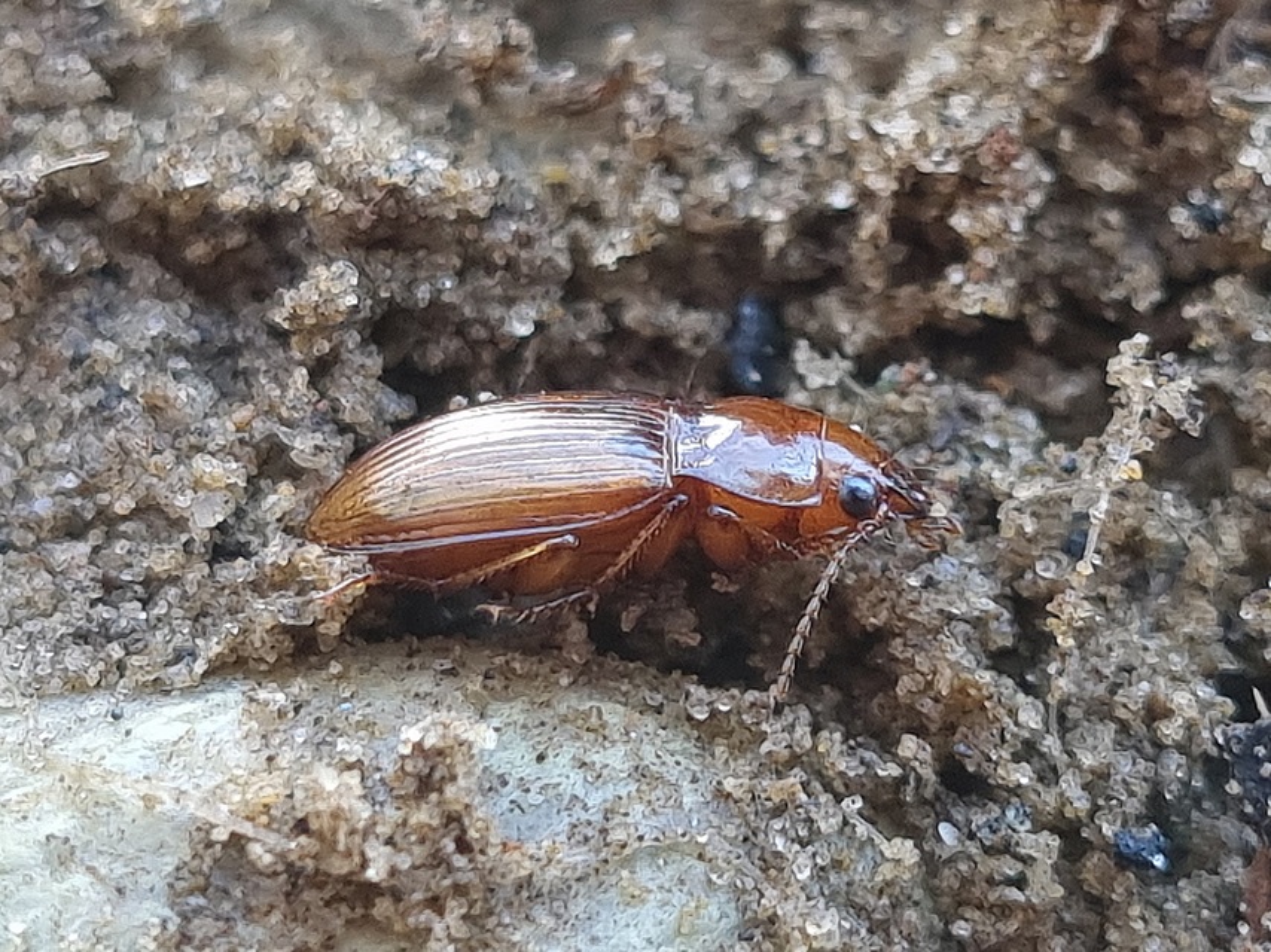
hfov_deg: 67.3
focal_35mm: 26
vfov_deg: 53.0
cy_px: 476
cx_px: 636
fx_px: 954
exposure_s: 1/50
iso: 64
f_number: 1.8
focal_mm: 5.4
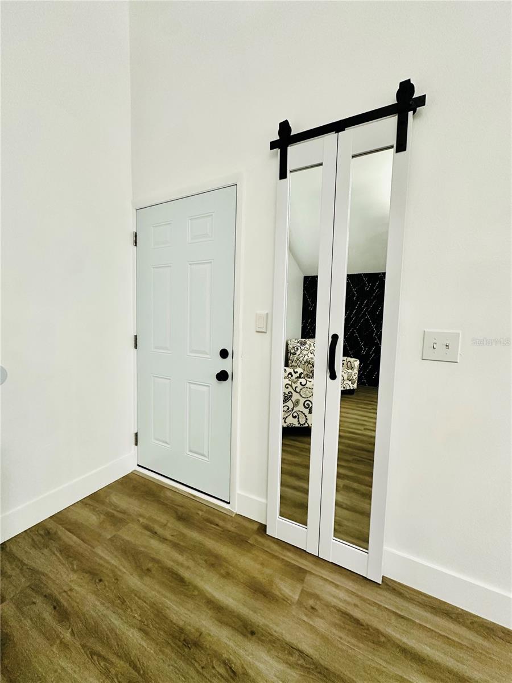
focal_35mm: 14
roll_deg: -1.7
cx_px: 256
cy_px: 342
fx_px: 276
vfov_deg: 102.1
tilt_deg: -4.3
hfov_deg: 85.7
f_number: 2.2
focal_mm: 2.22
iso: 400
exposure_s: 1/60
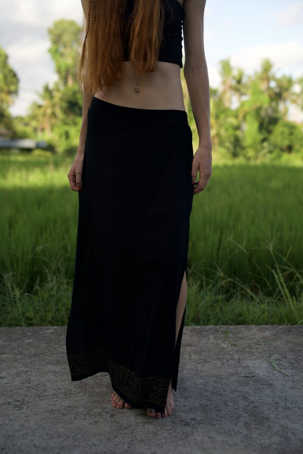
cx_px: 152
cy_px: 227
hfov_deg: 28.1
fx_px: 606
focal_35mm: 48
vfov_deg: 41.1
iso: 125
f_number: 2.8
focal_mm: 48
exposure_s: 1/640
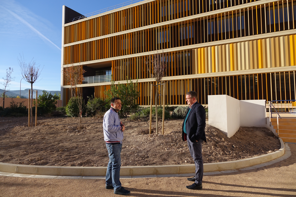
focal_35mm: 24
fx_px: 197
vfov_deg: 53.1
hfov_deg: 73.7
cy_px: 98
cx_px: 148
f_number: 4
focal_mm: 8.9
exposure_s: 1/640
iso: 100
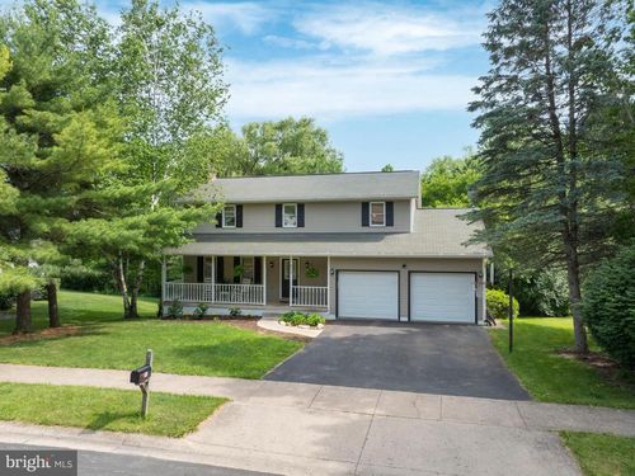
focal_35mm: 24
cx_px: 318
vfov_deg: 56.8
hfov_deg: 71.6
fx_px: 440
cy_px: 238
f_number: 7.1
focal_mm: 12.29
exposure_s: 1/200
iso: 100
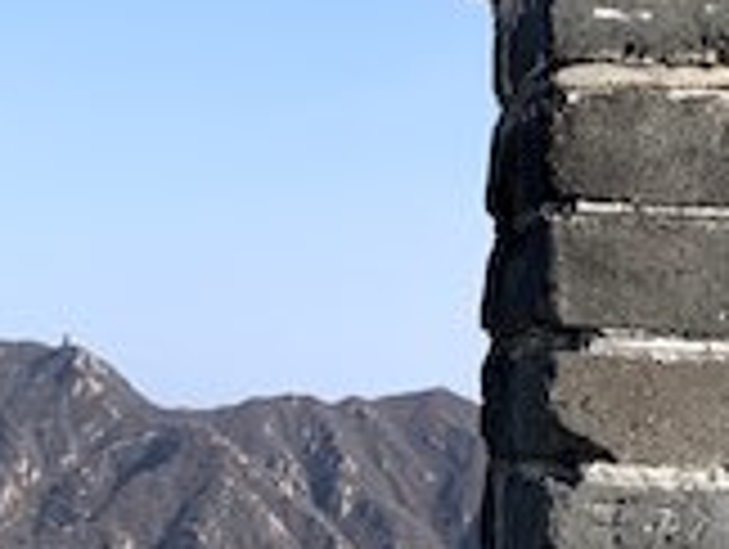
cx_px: 302
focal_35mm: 120
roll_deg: +1.3
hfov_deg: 16.4
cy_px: 925
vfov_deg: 11.6
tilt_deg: -9.2
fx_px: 2531
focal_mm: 4.25
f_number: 1.8
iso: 25
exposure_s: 1/1513
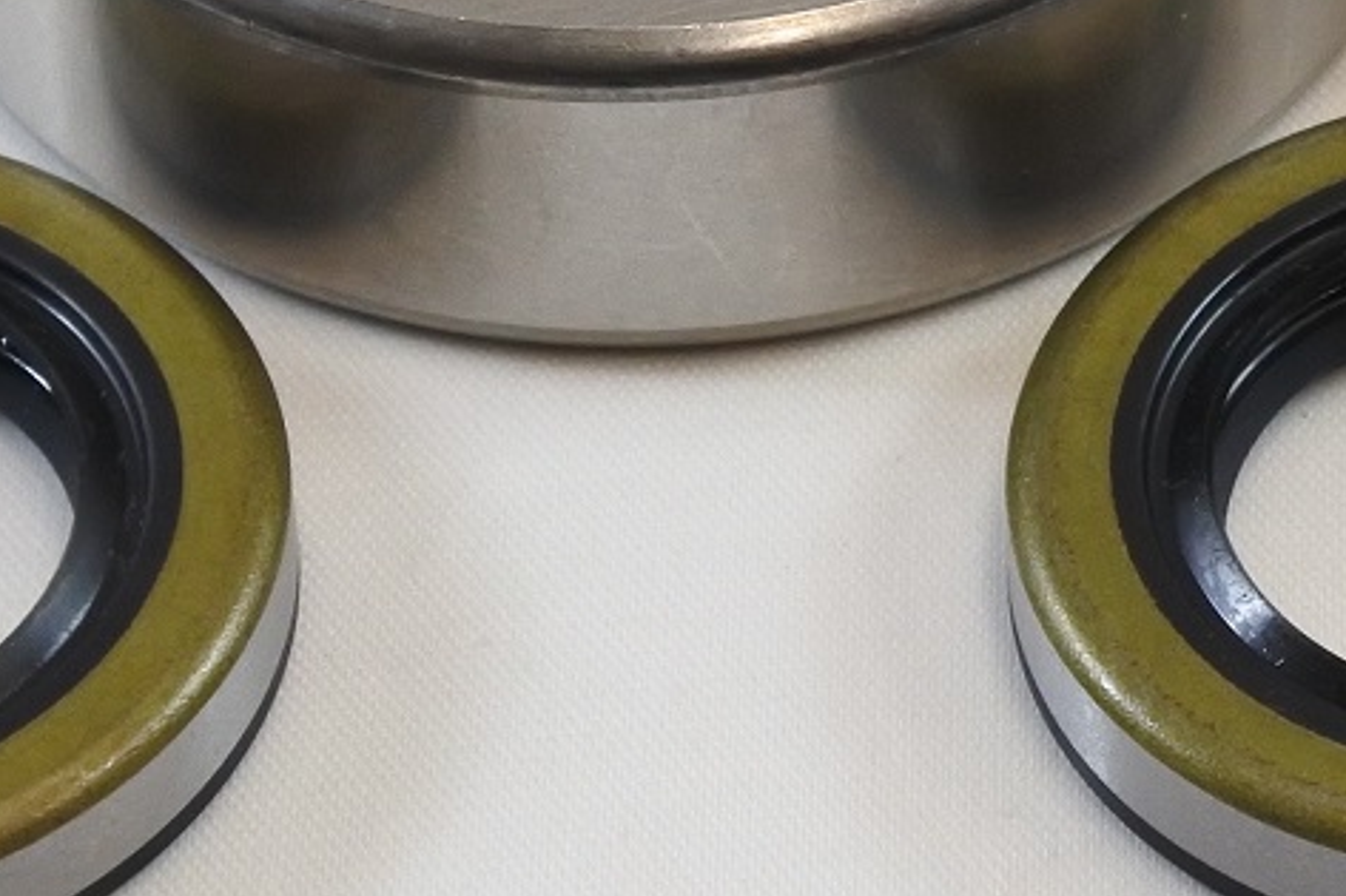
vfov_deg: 6.4
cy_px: -11
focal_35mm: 214
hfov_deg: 9.6
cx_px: 1245
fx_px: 7998
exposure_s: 1/125
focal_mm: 24.4
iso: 500
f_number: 5.3
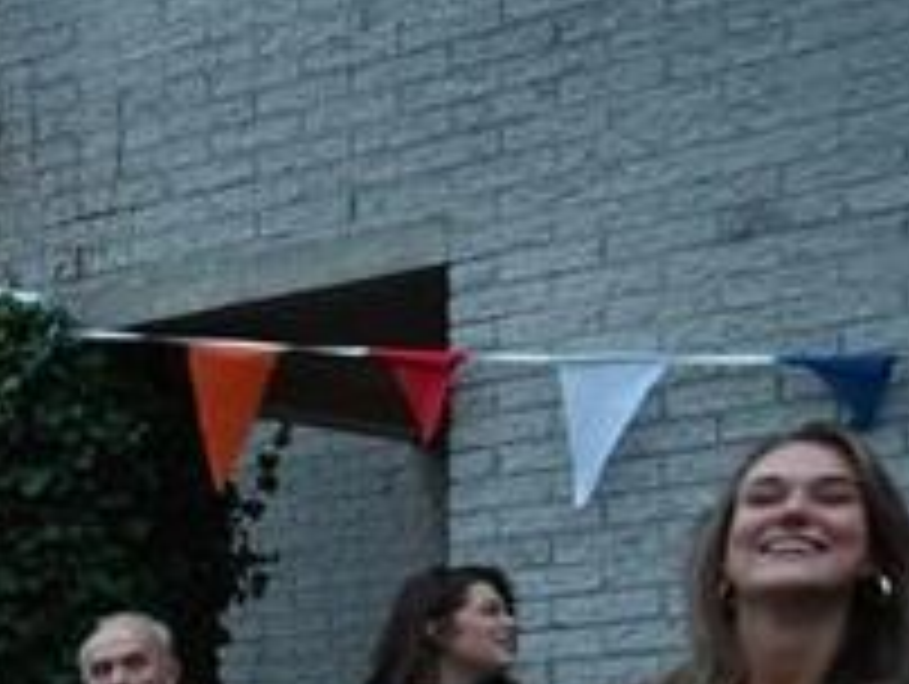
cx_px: -1107
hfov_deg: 13.7
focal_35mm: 113
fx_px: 2971
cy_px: 1217
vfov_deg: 12.1
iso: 1250
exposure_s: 1/40
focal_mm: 24
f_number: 3.2
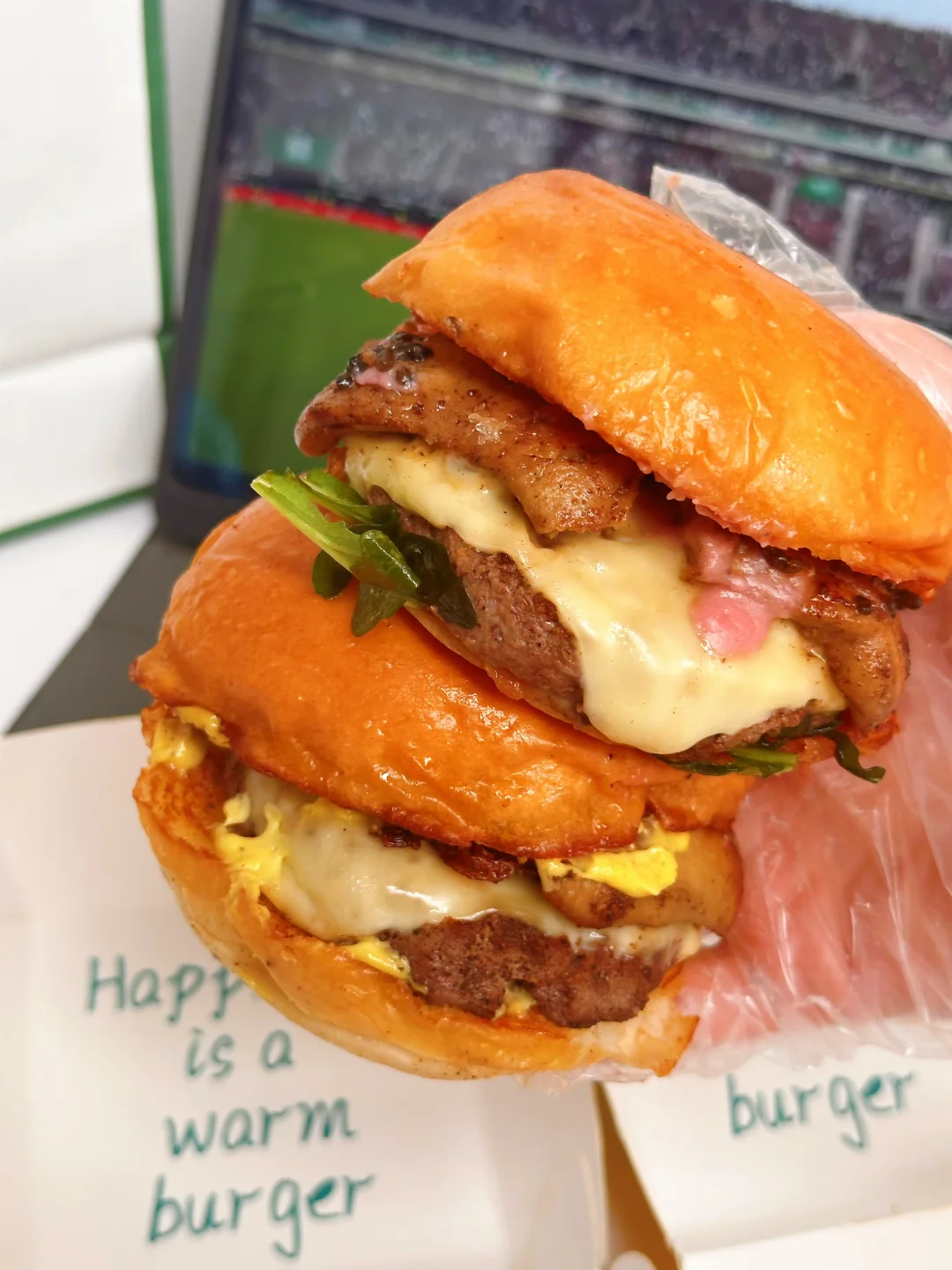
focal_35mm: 48
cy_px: 635
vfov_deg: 39.7
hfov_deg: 30.3
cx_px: 476
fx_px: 1760
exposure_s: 1/90
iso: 80
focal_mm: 6.86
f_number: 1.78
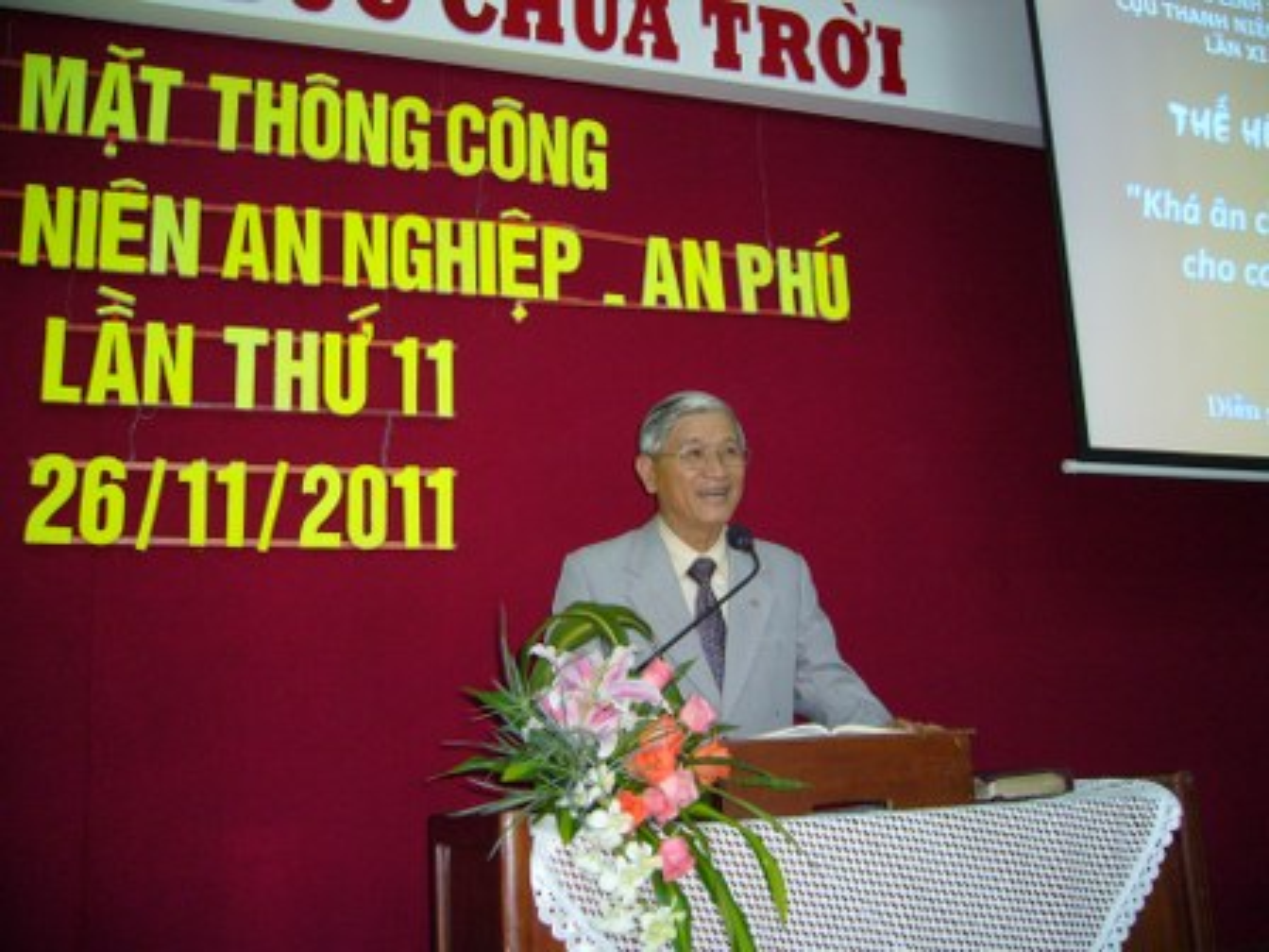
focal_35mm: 35
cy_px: 476
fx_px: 1283
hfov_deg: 52.6
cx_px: 634
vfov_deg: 40.7
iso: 160
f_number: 2.8
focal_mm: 5.8
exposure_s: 1/60
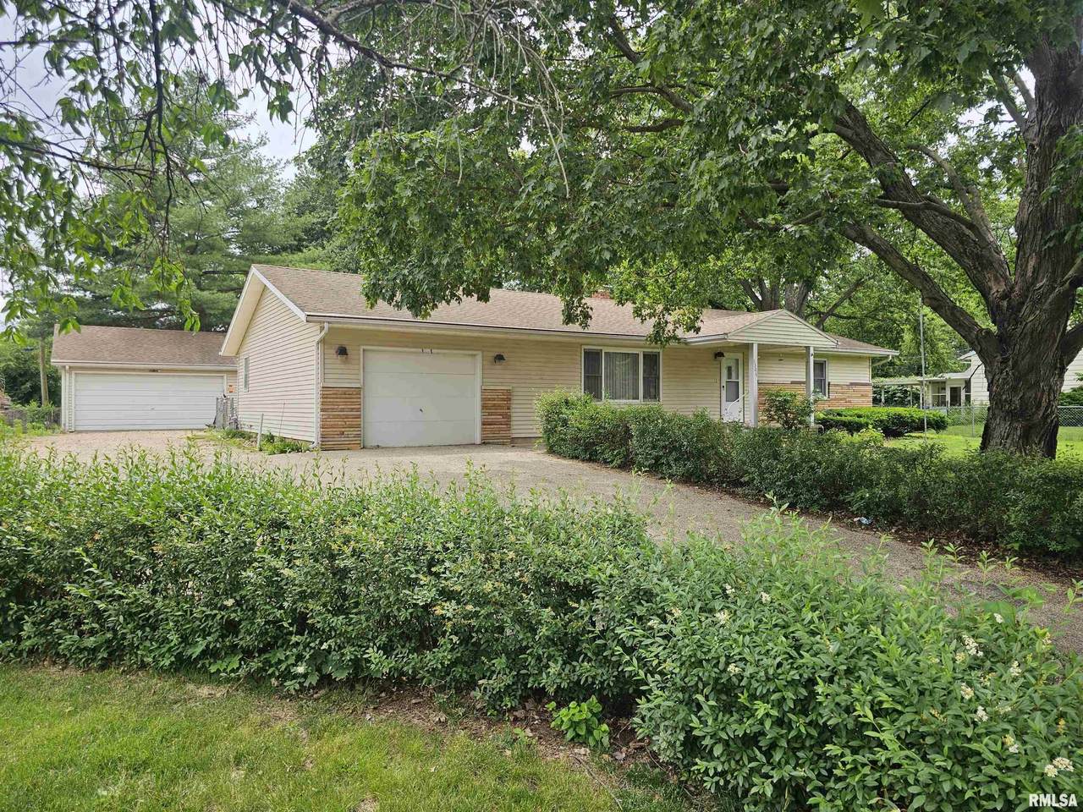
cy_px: 406
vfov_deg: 58.9
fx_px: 720
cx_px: 542
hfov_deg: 73.9
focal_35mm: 23
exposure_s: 1/309
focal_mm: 6.3
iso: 10
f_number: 1.7
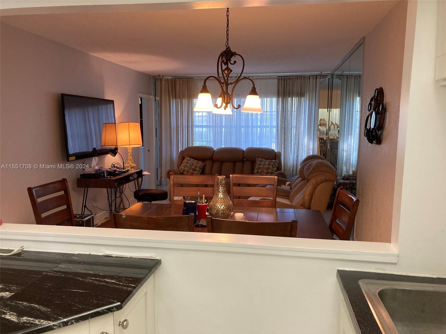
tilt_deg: -6.6
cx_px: 223
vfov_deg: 49.7
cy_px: 167
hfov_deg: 63.4
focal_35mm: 28
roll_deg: +0.2
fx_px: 361
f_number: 1.8
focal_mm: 3.99
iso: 125
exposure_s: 1/60
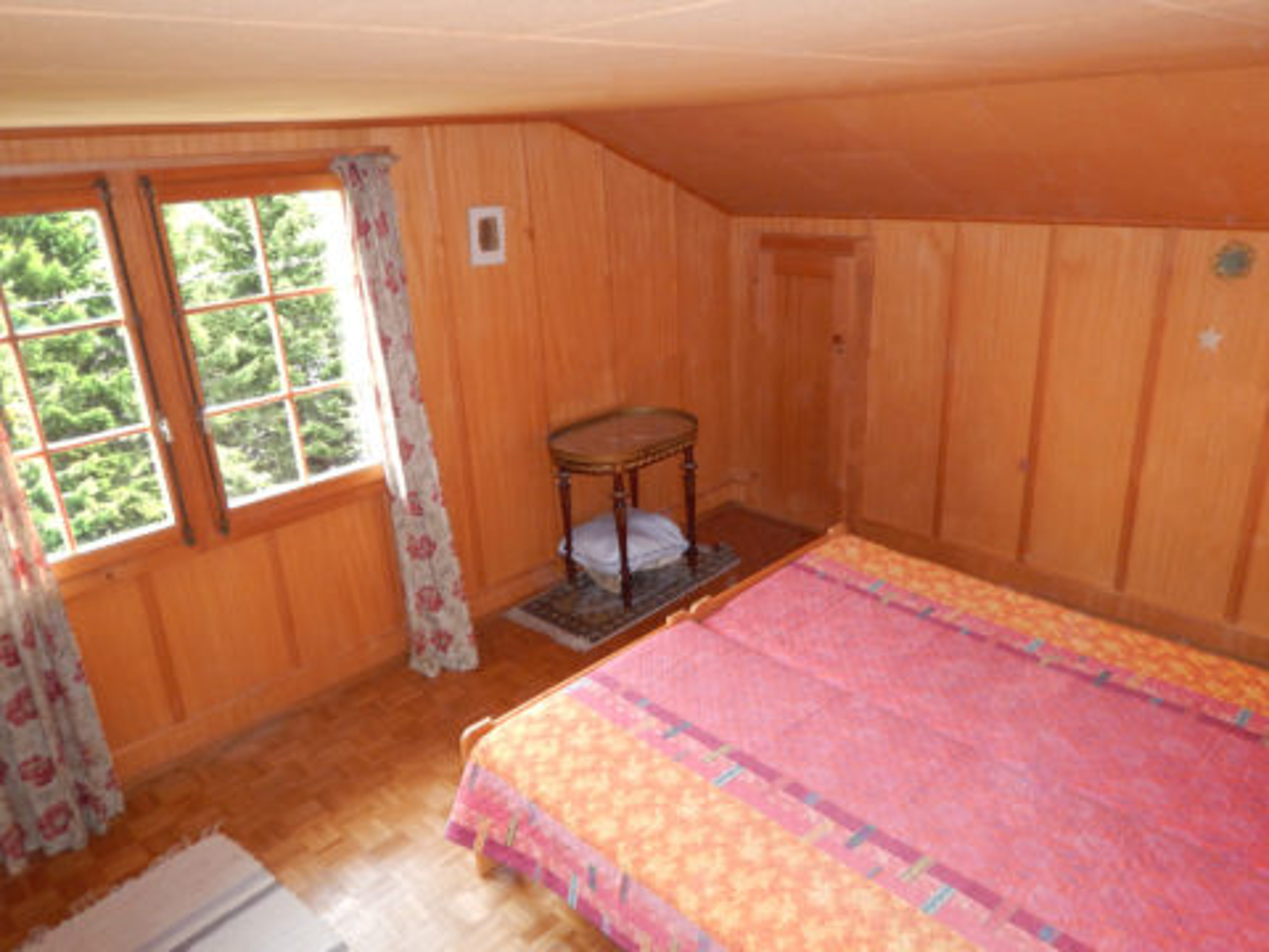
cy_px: 476
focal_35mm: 24
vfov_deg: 56.8
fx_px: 880
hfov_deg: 71.6
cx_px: 634
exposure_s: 1/30
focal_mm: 4.3
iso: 200
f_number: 2.8
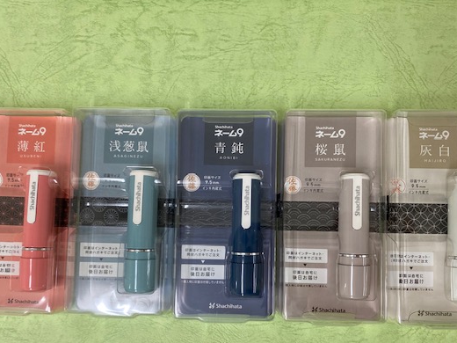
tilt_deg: -85.8
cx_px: 236
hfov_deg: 56.8
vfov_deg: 43.9
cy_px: 210
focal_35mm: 32
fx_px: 422
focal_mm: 4.25
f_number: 1.8
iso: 125
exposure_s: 1/120
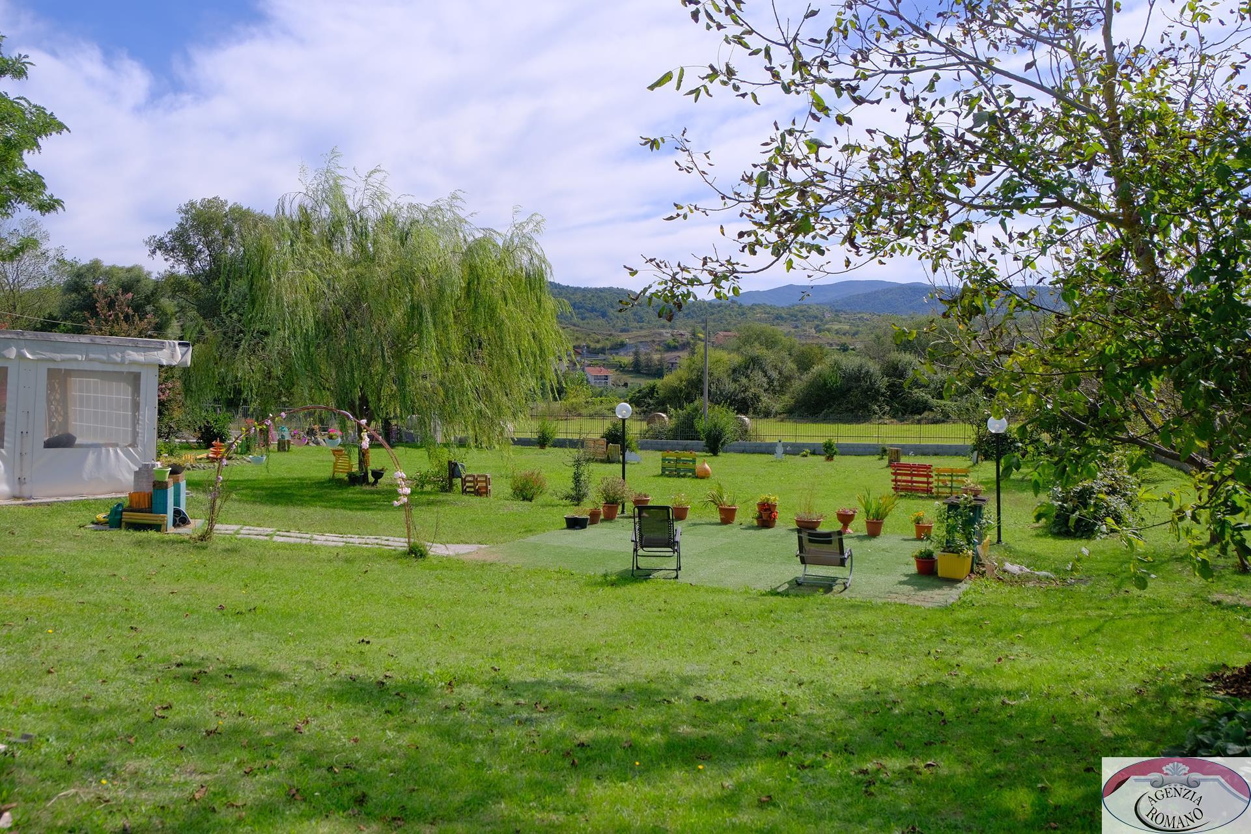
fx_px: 1112
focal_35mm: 32
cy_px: 417
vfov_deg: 41.1
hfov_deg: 58.7
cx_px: 626
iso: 320
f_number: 5.6
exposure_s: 1/950
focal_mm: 21.1
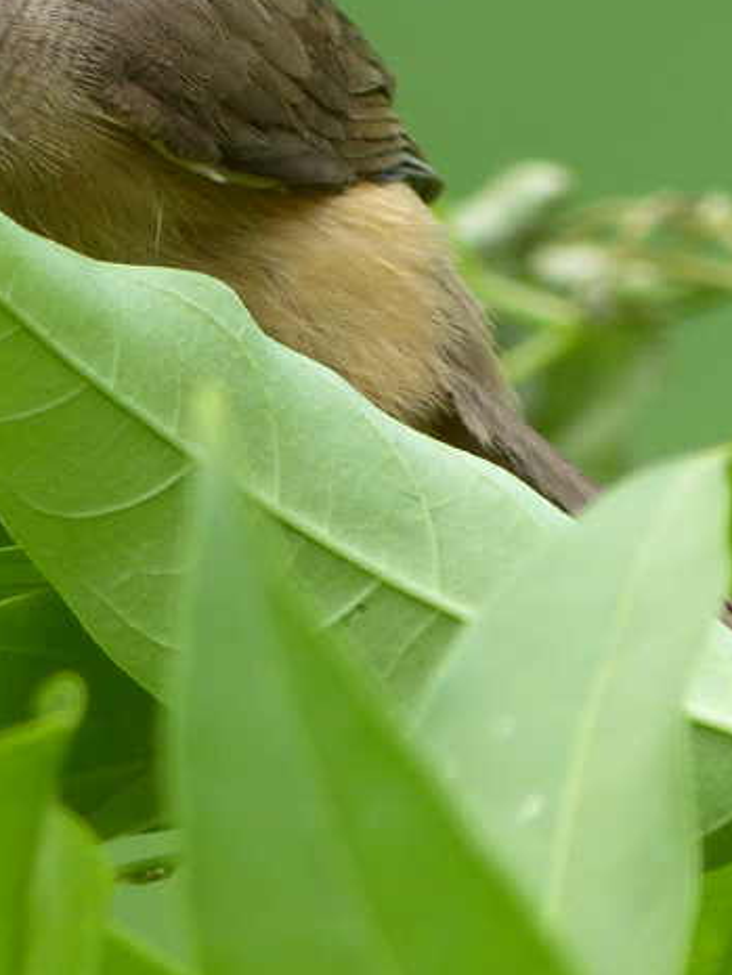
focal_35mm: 1291
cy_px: 31
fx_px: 36383
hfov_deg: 1.2
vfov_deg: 1.5
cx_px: 27
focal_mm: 108
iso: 125
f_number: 3.5
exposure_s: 1/125
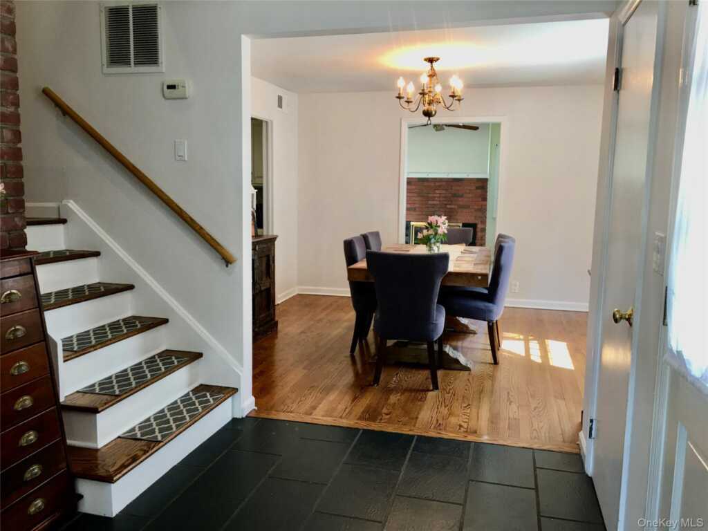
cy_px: 266
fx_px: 593
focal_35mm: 29
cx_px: 354
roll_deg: -1.6
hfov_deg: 61.7
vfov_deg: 48.2
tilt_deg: -5.0
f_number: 2.2
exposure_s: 1/15
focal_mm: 4.15
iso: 25
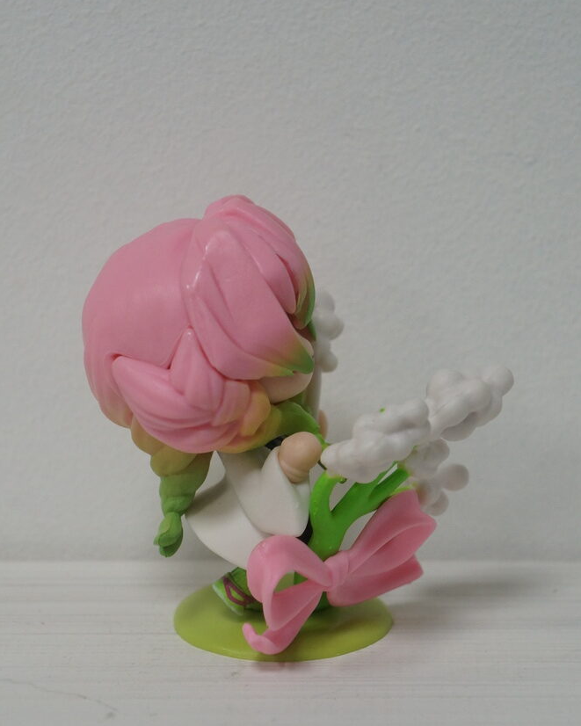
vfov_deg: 20.5
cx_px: 290
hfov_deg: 16.4
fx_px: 2011
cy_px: 414
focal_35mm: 94
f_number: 6.3
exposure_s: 1/60
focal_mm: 55
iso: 1600
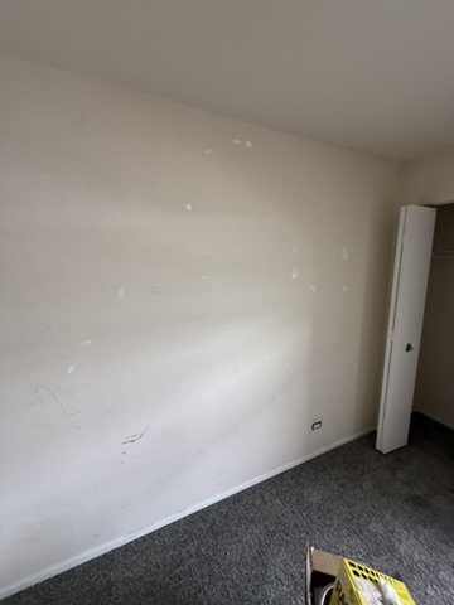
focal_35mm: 14
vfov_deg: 102.1
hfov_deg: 85.7
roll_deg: -1.9
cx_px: 227
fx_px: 245
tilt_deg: -8.1
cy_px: 302
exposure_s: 1/99
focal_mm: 2.22
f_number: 2.2
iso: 320
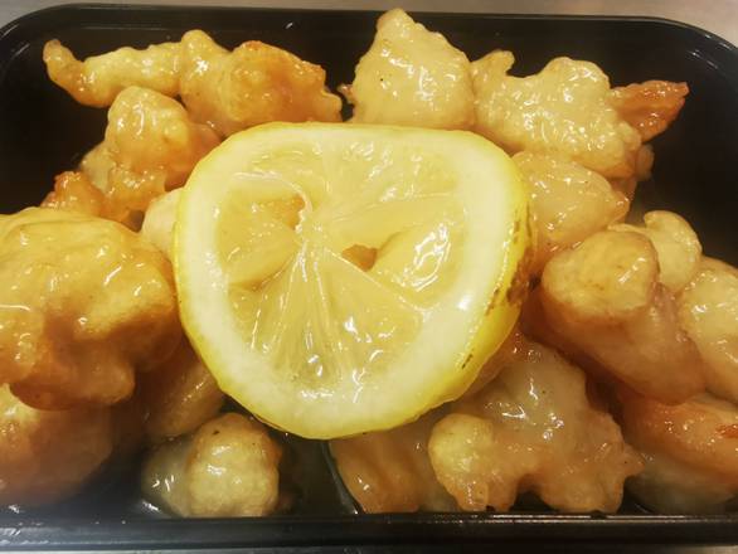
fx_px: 555
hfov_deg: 67.3
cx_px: 369
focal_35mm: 26
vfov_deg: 53.1
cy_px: 277
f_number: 2.2
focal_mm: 2.35
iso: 500
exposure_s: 1/20
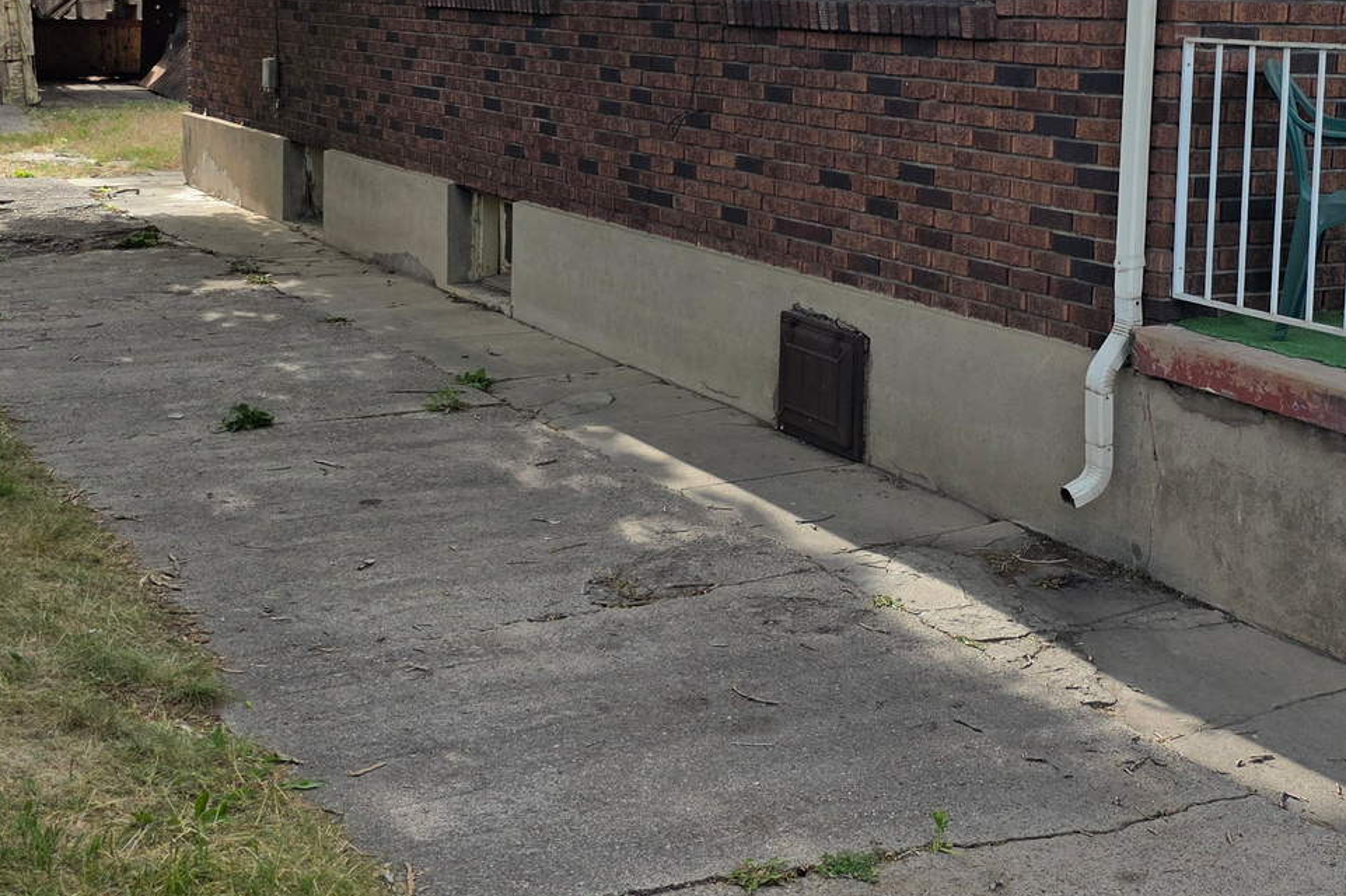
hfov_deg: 38.4
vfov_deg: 26.1
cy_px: 197
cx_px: 908
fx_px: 1906
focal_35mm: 51
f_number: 1.7
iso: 80
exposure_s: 1/2828
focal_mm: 6.3
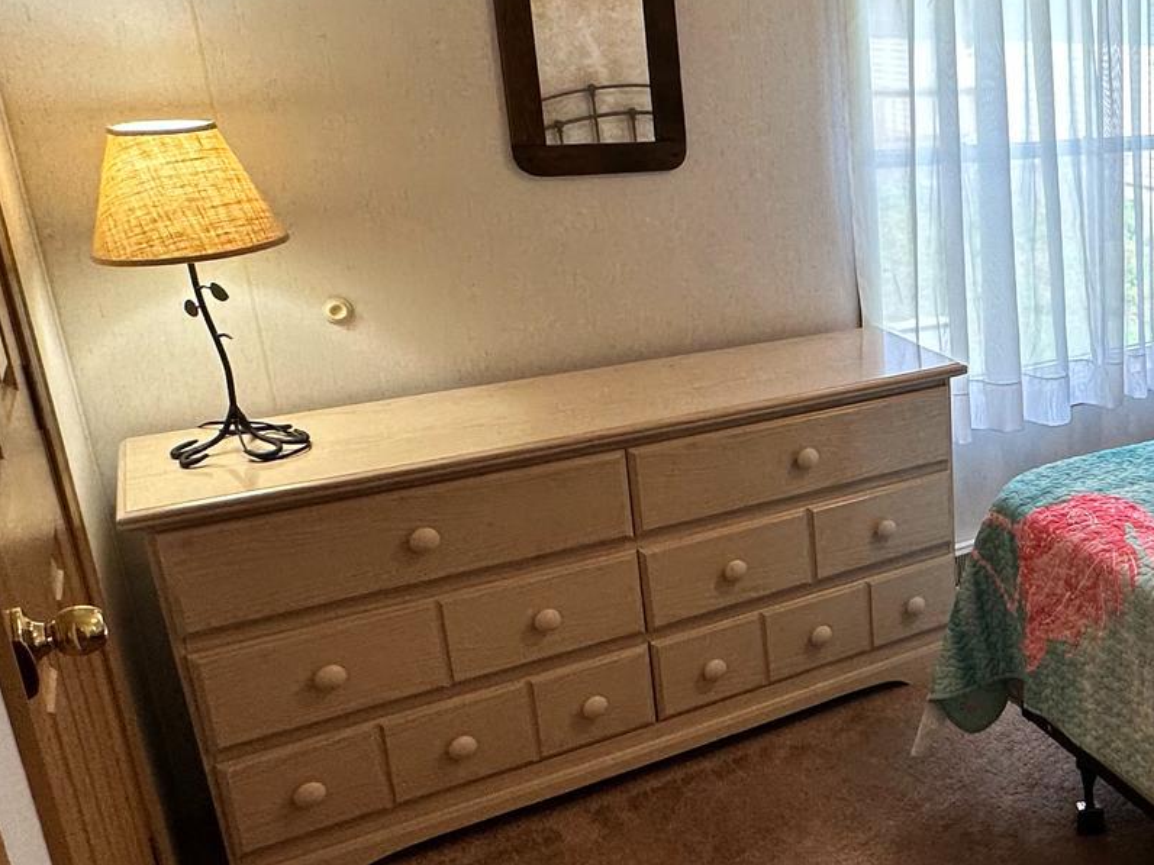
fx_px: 1200
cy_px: 403
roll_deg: -1.2
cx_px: 1111
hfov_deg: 44.9
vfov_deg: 39.6
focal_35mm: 36
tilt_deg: -17.1
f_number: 2.2
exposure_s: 1/120
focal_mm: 2.22
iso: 100
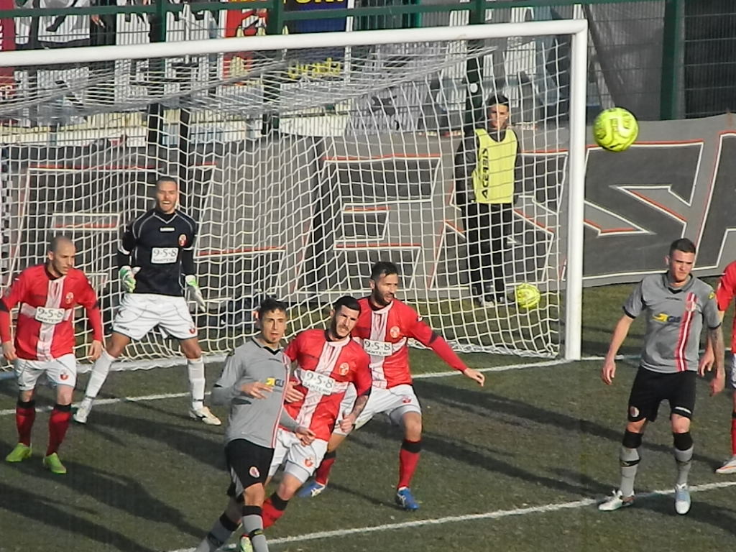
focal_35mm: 465
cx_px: 368
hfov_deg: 4.3
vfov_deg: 3.2
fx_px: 9887
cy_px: 276
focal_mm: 83.7
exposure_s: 1/1000
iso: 400
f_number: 5.7
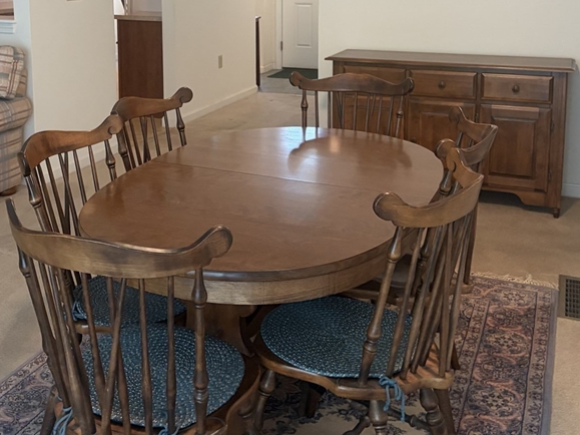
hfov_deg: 41.0
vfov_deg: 30.4
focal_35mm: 46
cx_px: 218
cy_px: 58
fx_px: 771
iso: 250
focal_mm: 5.96
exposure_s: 1/60
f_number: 1.6
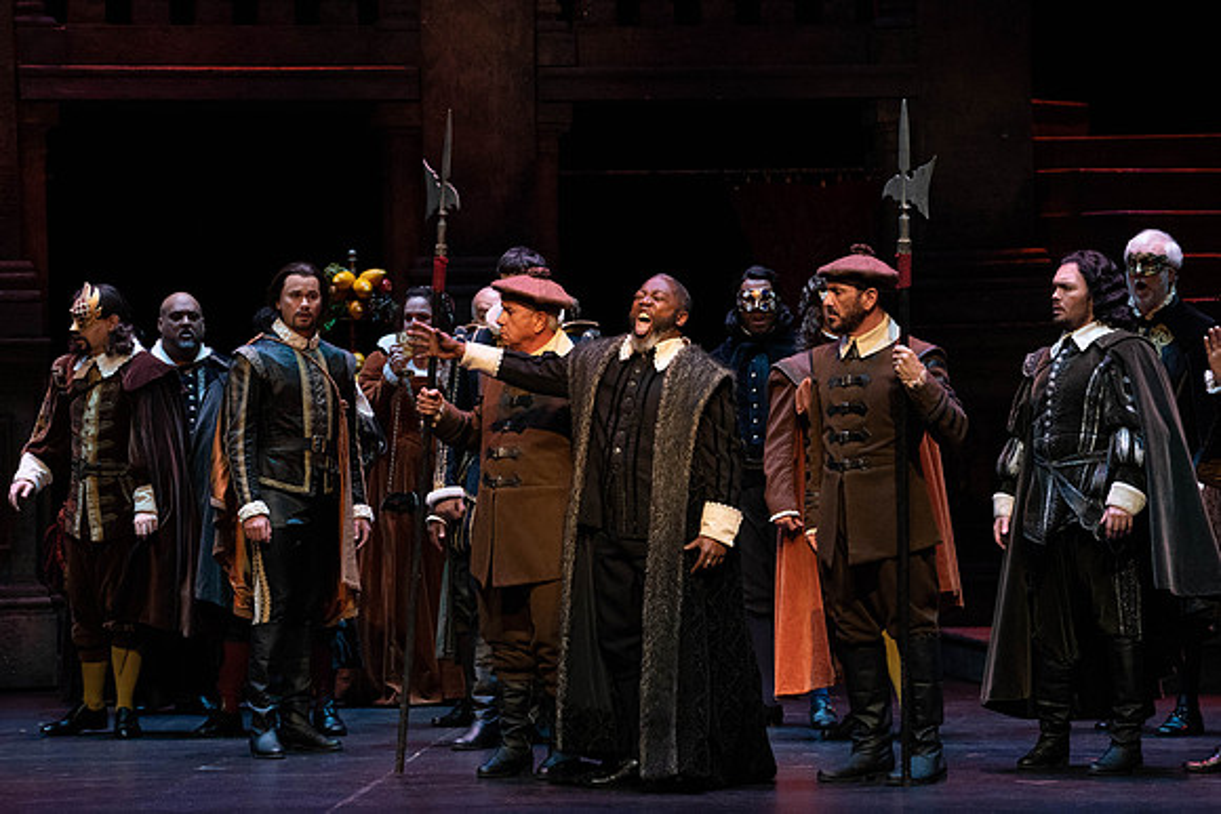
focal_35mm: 185
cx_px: 590
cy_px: 430
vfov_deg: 7.4
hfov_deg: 11.1
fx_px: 6292
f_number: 8
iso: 5000
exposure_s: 1/250
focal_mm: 173
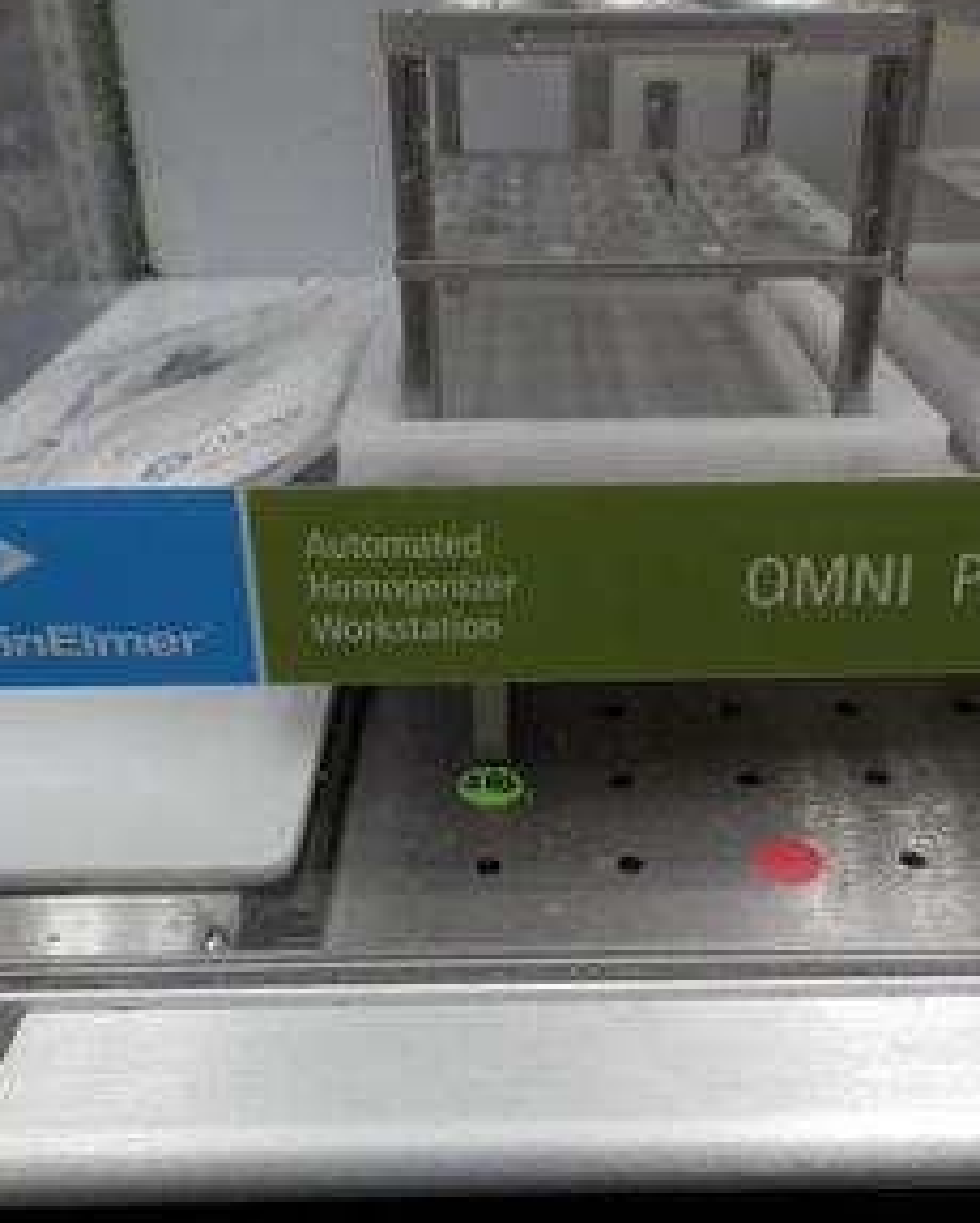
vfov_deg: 52.8
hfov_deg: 43.3
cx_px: 537
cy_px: 614
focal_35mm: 34
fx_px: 1231
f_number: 3
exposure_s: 1/30
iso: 100
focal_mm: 4.5
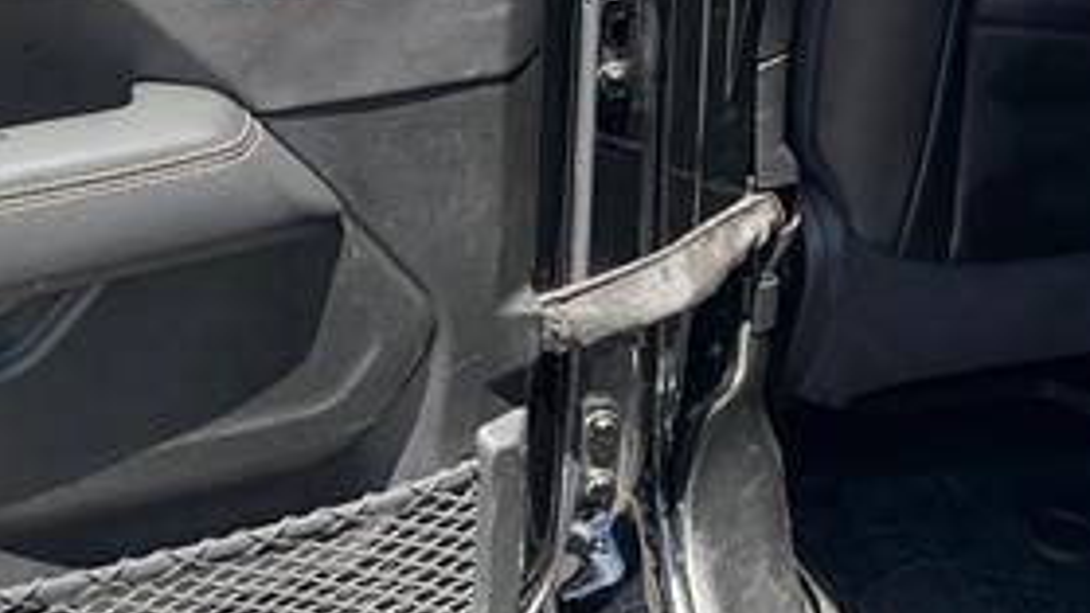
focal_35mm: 65
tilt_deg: -15.4
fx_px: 1879
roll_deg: +0.2
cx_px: 148
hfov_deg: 31.1
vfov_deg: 17.6
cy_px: -148
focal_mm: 5.96
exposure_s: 1/1099
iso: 64
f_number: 1.6
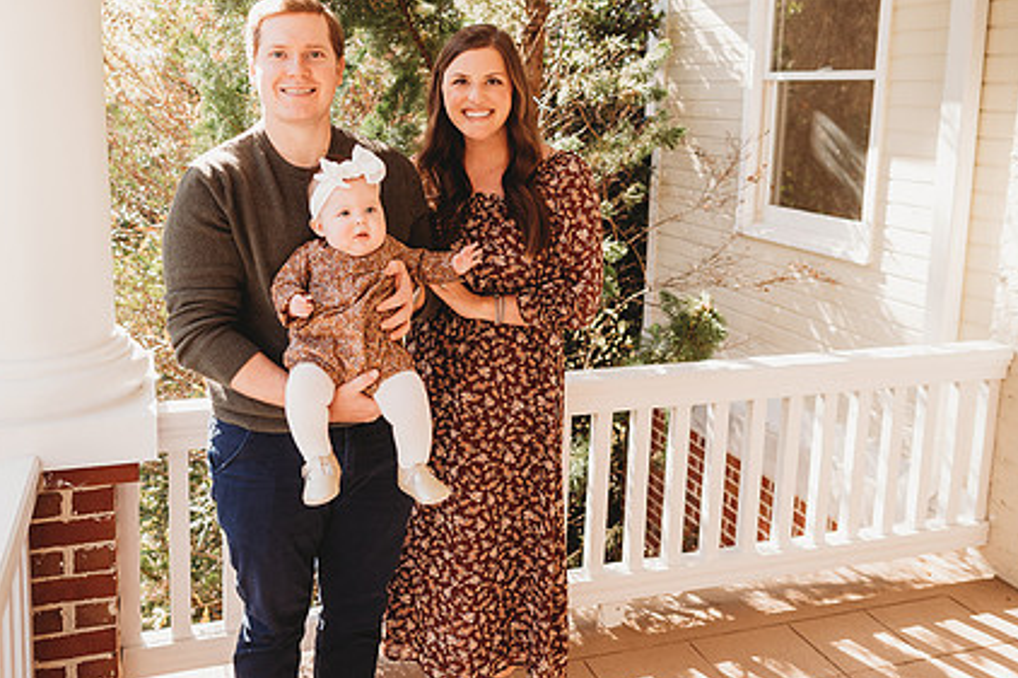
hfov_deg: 57.1
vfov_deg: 39.5
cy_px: 228
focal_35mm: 33
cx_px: 454
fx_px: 933
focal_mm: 24
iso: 200
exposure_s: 1/320
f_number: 2.8
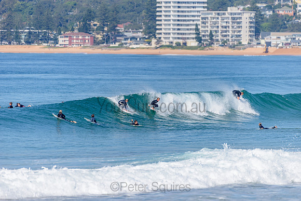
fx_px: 4181
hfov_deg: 4.1
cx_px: 150
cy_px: 100
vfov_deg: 2.8
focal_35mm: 500
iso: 110
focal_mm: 500
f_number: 5.6
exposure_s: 1/2000
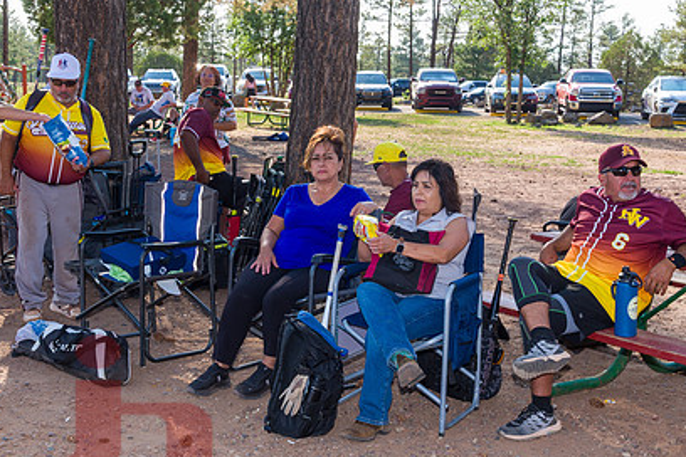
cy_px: 246
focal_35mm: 54
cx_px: 314
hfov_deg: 36.8
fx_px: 1029
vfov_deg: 25.1
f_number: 11
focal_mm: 38
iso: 320
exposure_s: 1/100
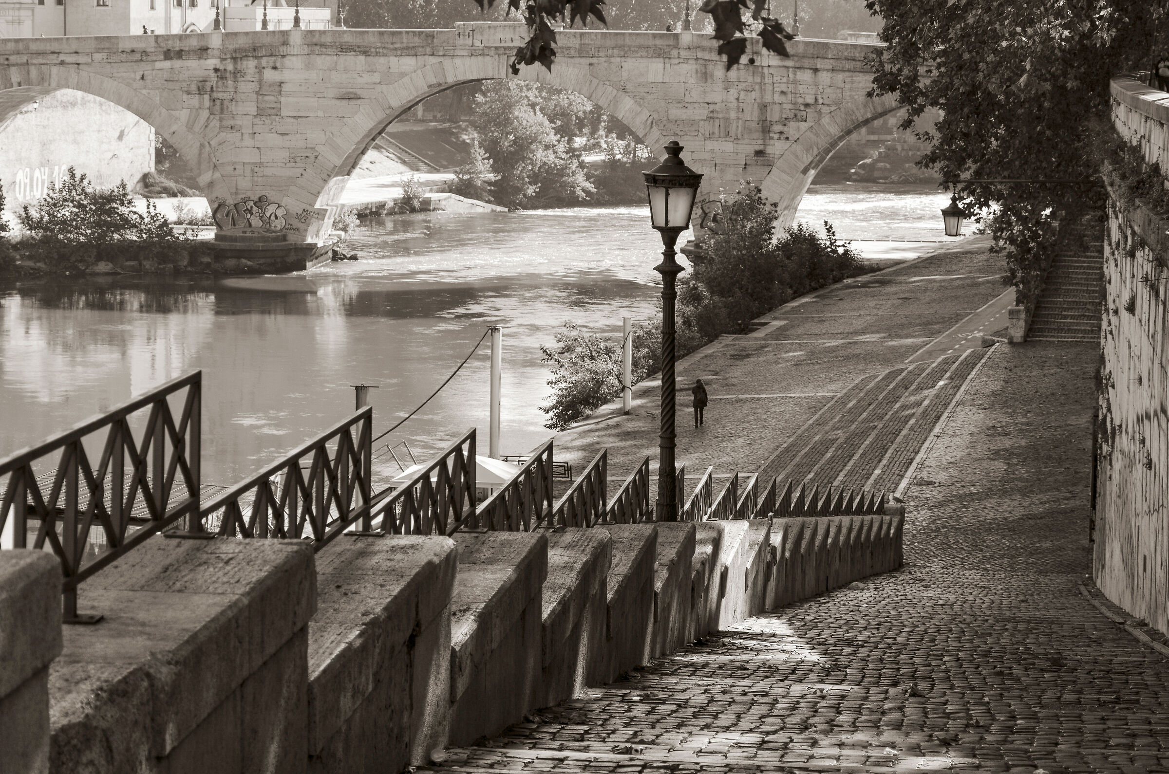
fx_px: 3014
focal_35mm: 93
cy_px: 387
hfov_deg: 22.0
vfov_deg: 14.6
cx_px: 584
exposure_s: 1/400
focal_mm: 62
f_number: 5
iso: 100
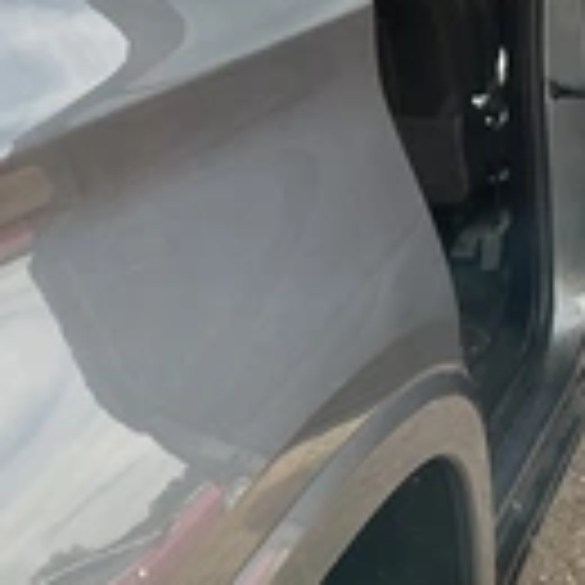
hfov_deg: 21.7
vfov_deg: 21.8
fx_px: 1453
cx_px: 630
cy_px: -22
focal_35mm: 76
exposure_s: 1/400
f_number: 1.8
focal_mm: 3
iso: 25
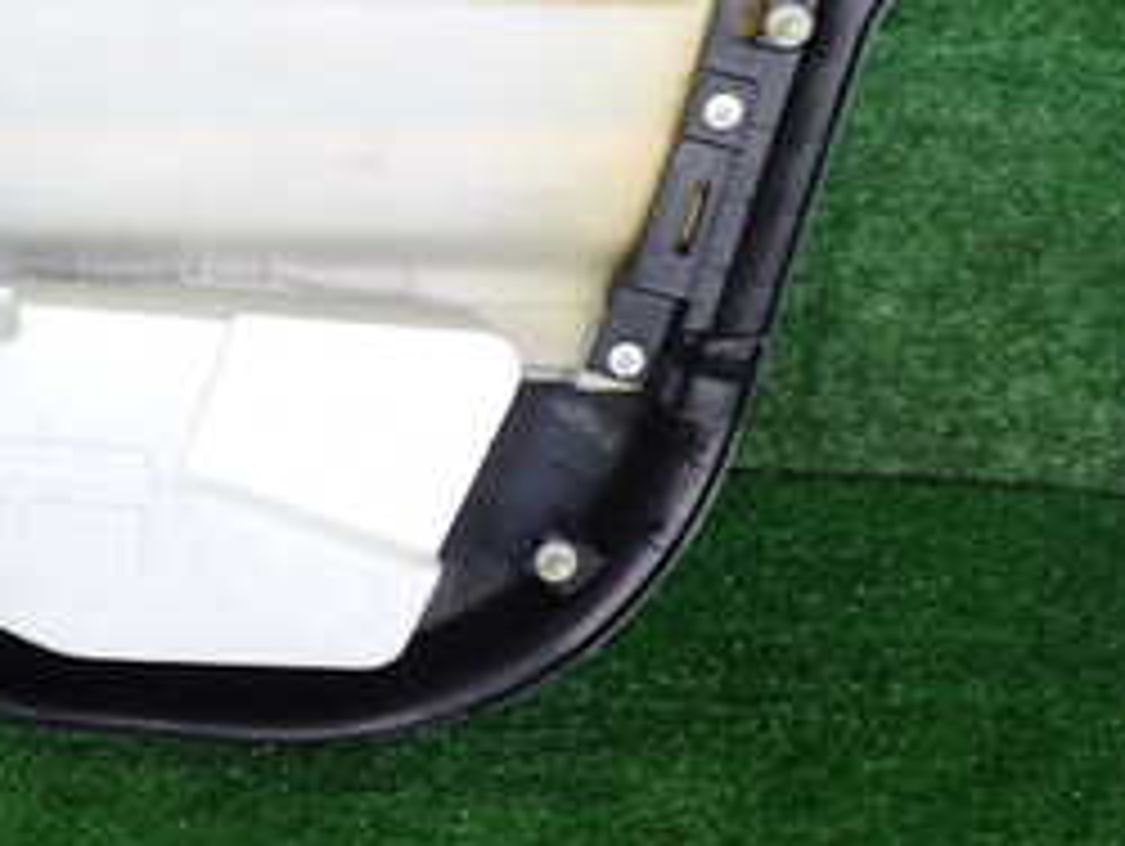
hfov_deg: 24.6
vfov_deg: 20.2
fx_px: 2342
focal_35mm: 72
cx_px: -198
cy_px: 148
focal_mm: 5.4
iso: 200
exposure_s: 1/40
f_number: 2.3
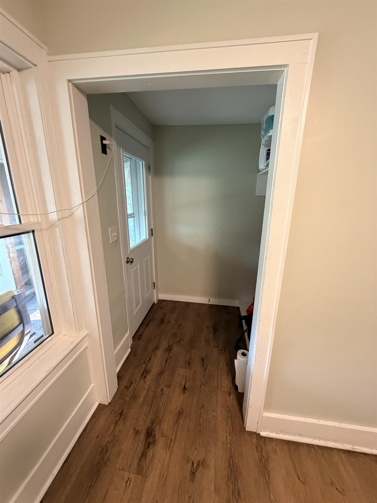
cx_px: 188
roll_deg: -1.1
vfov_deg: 102.1
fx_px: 203
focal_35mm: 14
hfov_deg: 85.7
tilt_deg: -14.7
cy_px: 252
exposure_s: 1/60
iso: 400
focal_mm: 2.22
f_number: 2.2
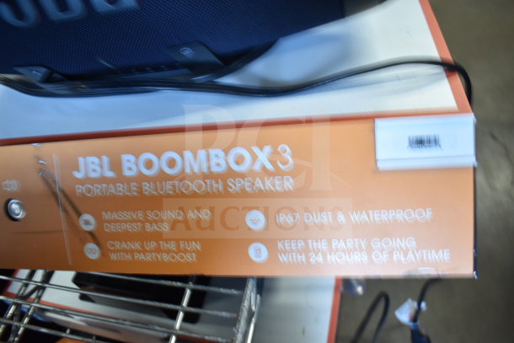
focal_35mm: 27
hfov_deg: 67.4
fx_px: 386
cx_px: 257
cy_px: 172
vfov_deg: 48.0
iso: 720
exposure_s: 1/30
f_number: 3.5
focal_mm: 18
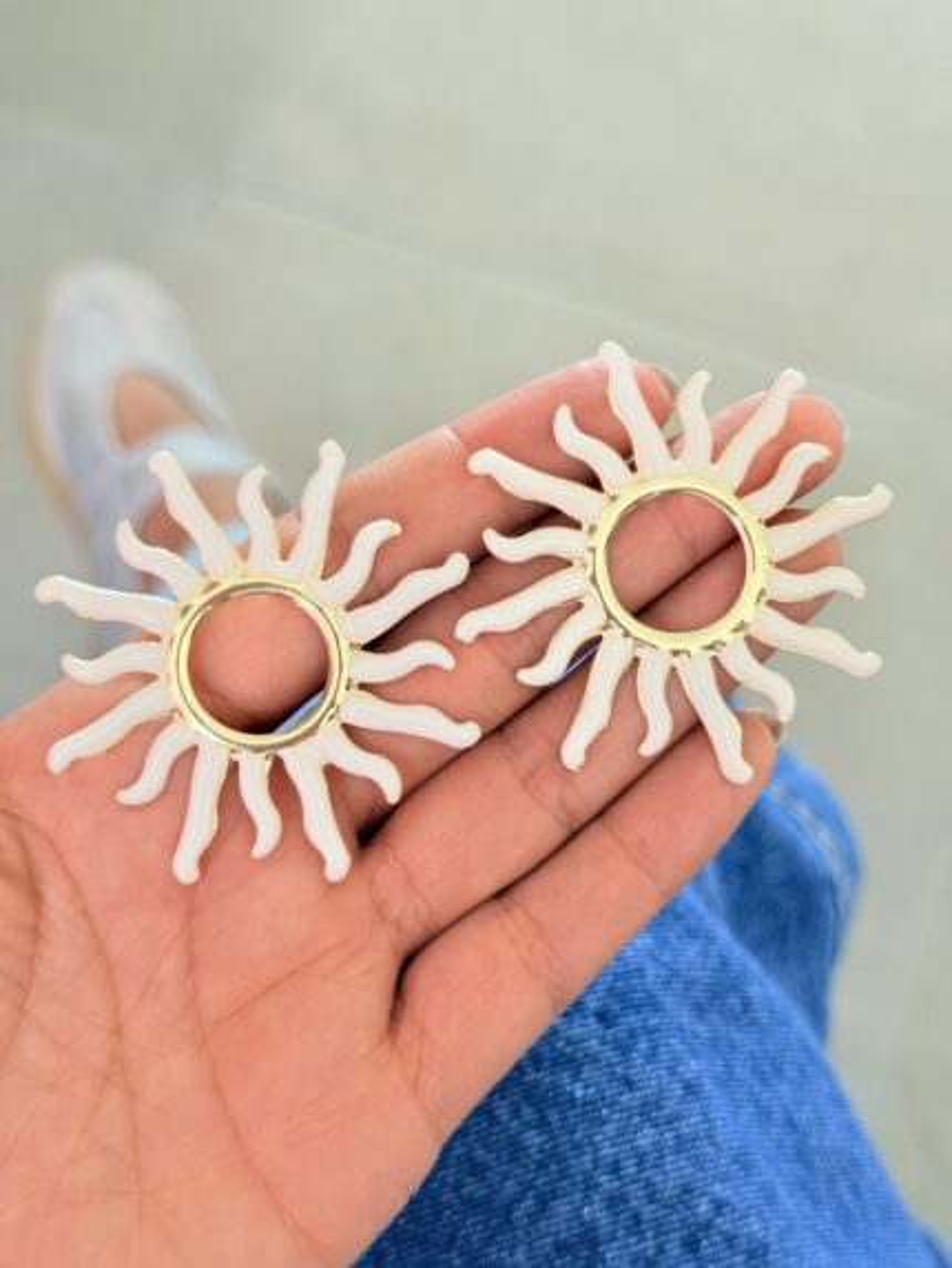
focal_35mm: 48
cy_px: 634
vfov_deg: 39.6
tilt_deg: -58.3
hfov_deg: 30.3
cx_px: 476
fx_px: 1759
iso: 200
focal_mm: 6.76
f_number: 1.78
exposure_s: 1/60
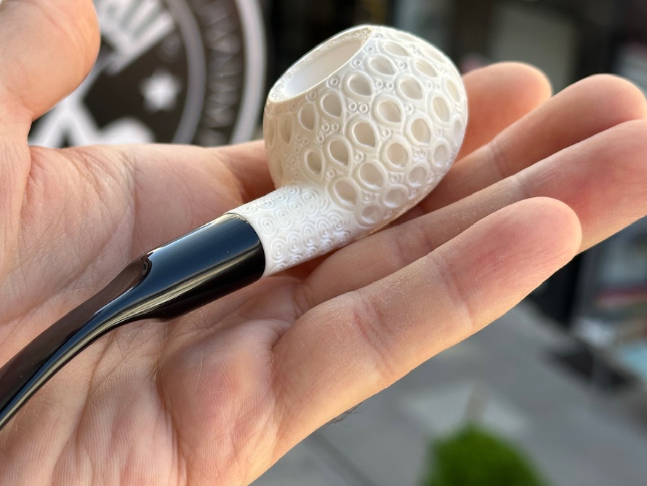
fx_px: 1290
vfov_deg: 21.3
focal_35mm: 69
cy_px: 221
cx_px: 198
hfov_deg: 27.9
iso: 64
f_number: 1.78
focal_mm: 6.86
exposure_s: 1/431
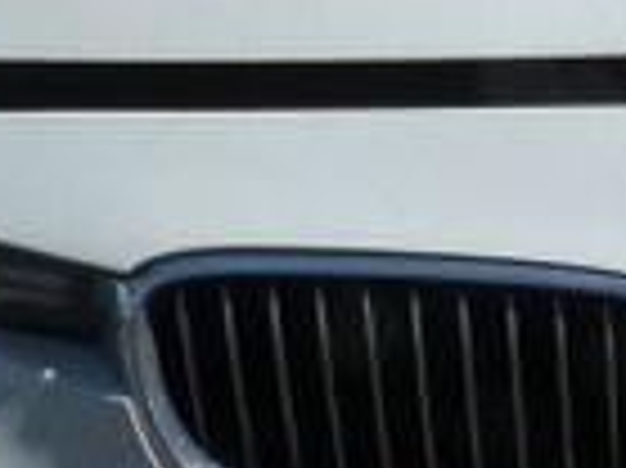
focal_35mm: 144
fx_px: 2602
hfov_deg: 13.5
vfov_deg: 10.2
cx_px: 658
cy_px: -18
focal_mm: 4.5
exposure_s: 1/500
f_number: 5.6
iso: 125
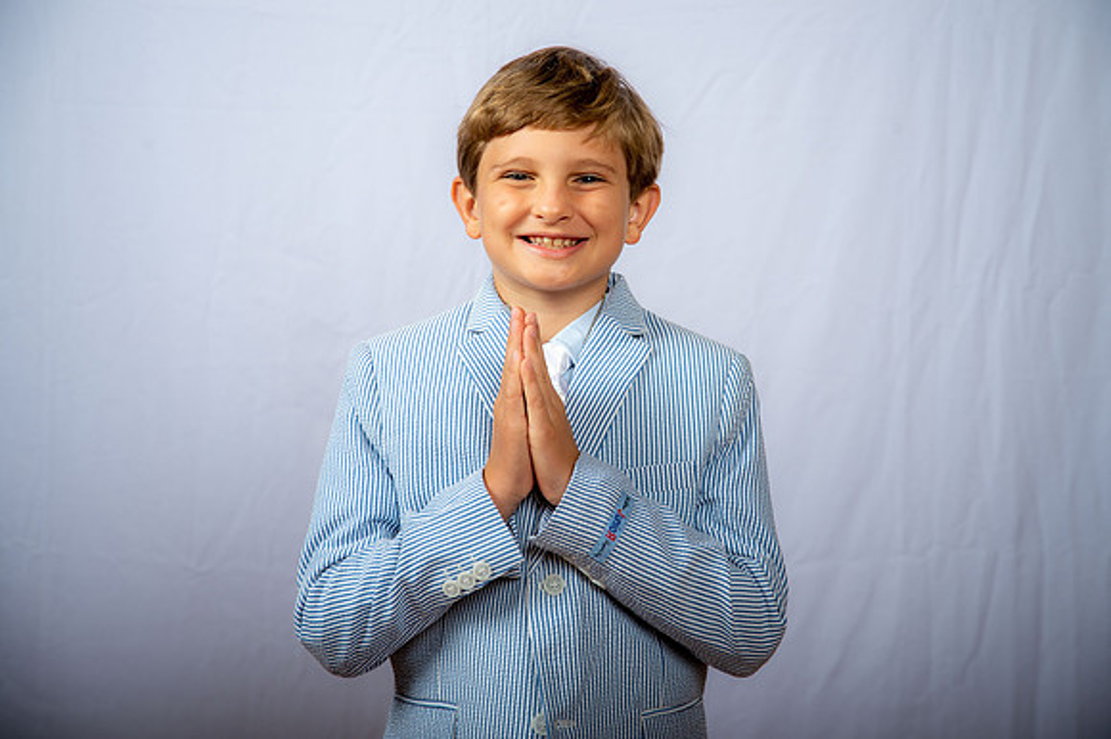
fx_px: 2406
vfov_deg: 17.5
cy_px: 370
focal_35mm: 78
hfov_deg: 26.0
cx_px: 556
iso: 250
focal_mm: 78
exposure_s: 1/200
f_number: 6.3
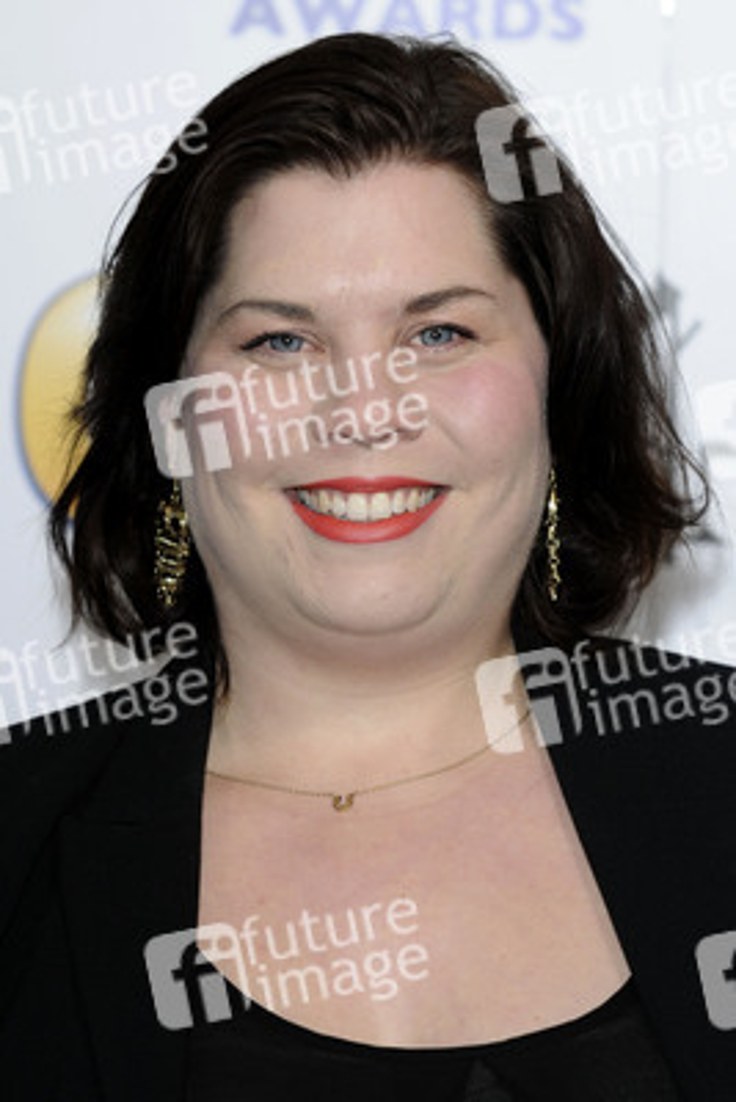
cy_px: 551
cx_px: 368
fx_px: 3952
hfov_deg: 10.6
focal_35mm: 129
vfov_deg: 15.9
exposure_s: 1/200
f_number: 4.5
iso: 320
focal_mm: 86
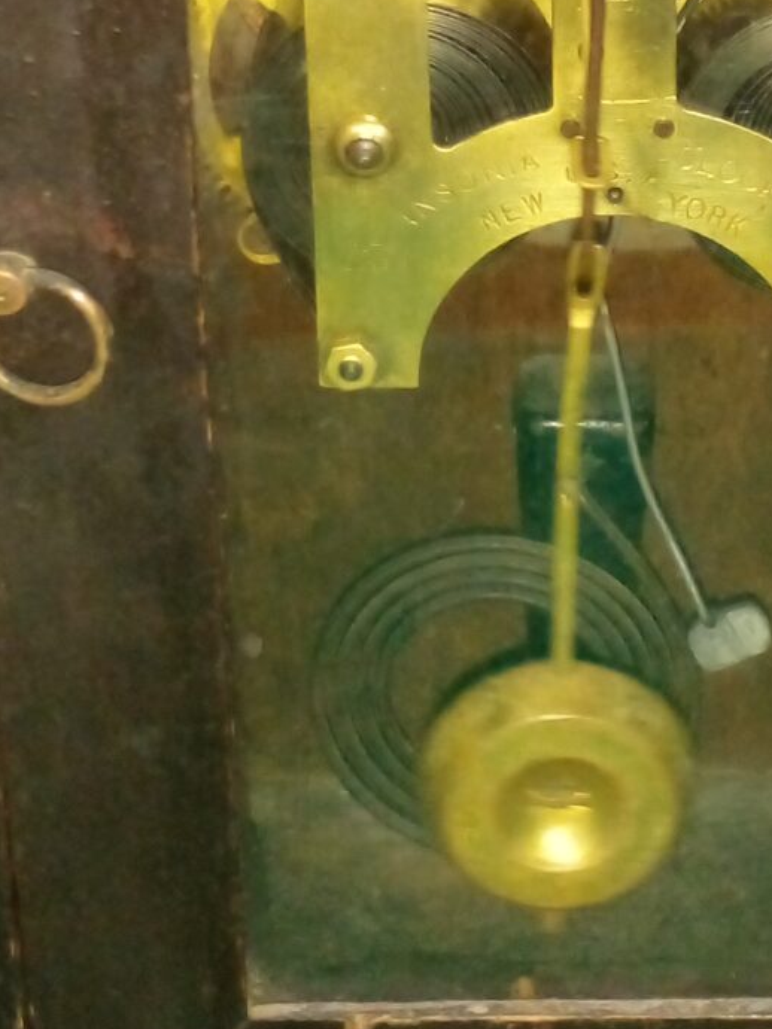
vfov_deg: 19.3
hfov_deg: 14.7
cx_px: 614
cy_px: 112
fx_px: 2974
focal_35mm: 100
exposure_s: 1/33.3
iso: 250
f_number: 1.9
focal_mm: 3.6
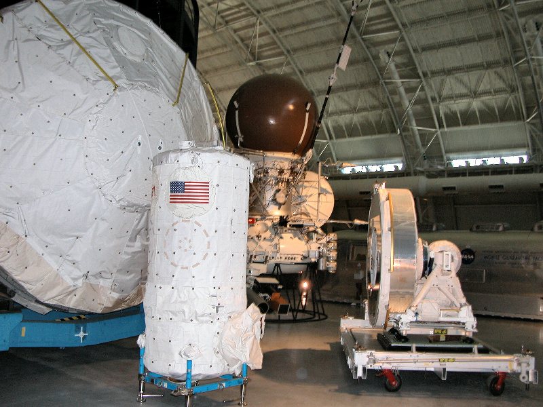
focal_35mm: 35
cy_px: 204
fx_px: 549
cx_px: 272
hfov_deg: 52.6
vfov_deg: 40.7
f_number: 2.8
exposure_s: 1/60
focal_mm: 9
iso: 200
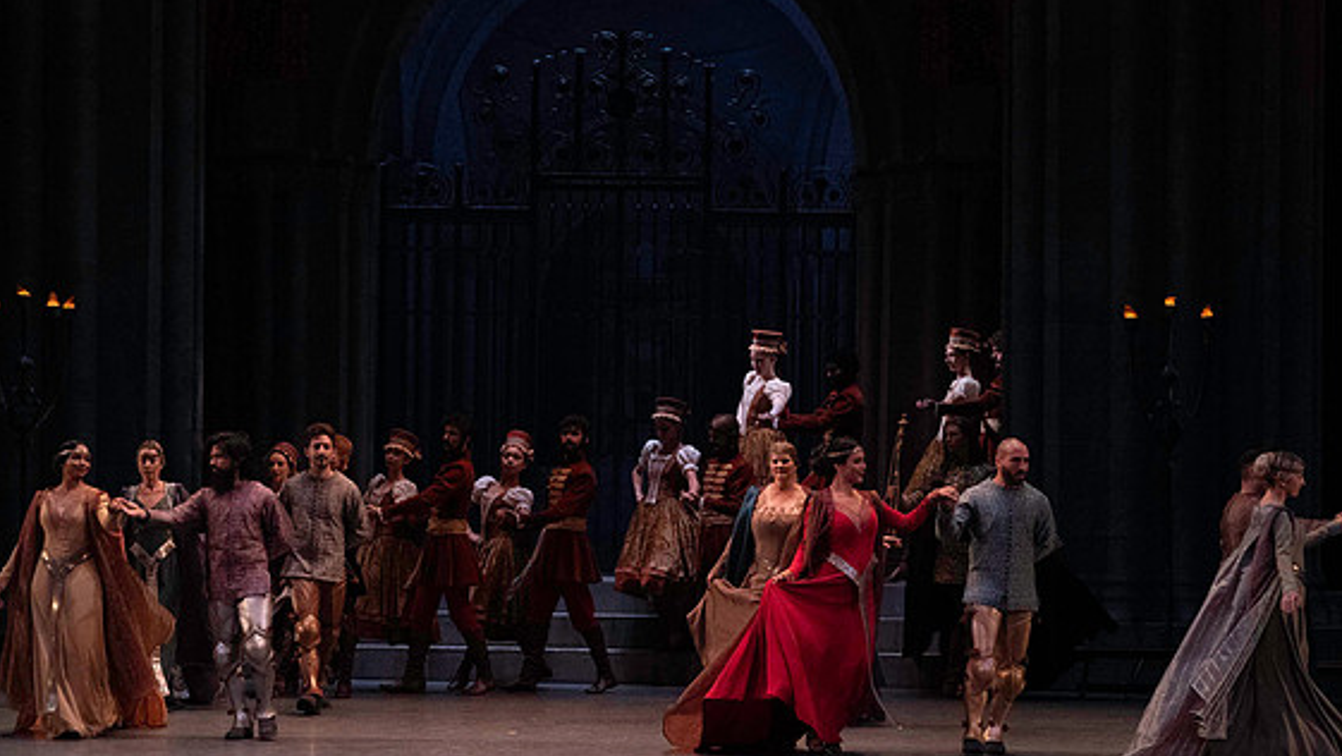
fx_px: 4663
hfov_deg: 16.4
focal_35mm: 131
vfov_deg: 9.3
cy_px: 379
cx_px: 672
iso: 12800
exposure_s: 1/400
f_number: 7.1
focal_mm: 121
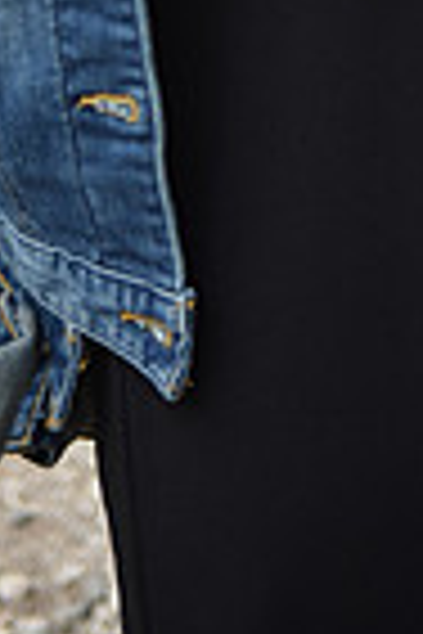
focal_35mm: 156
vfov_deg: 12.1
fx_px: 2749
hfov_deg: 8.8
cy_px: -517
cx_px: 277
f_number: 2.8
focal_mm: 38
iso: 500
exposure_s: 1/640
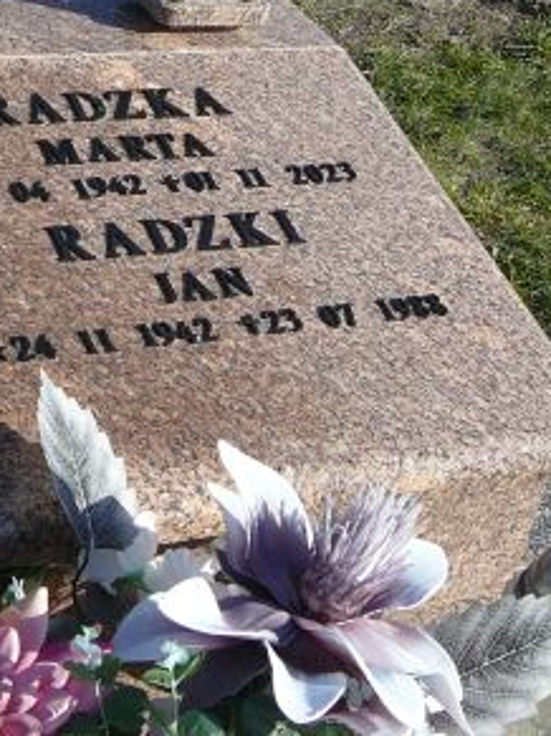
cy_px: 293
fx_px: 1635
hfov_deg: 18.9
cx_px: 114
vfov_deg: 25.3
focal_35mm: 77
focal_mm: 5.2
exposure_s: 1/1000
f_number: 2.8
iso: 80
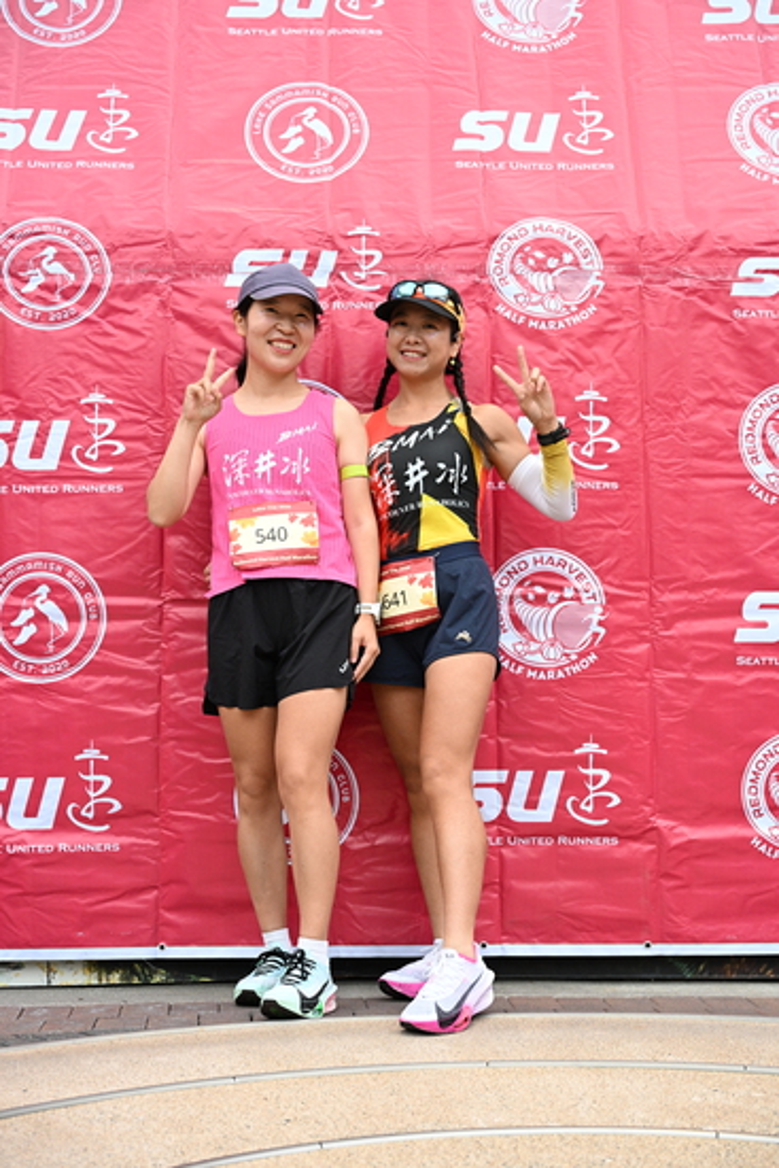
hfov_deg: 26.0
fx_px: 1687
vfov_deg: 38.2
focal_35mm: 52
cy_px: 584
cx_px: 390
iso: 2000
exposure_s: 1/400
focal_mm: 52
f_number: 4
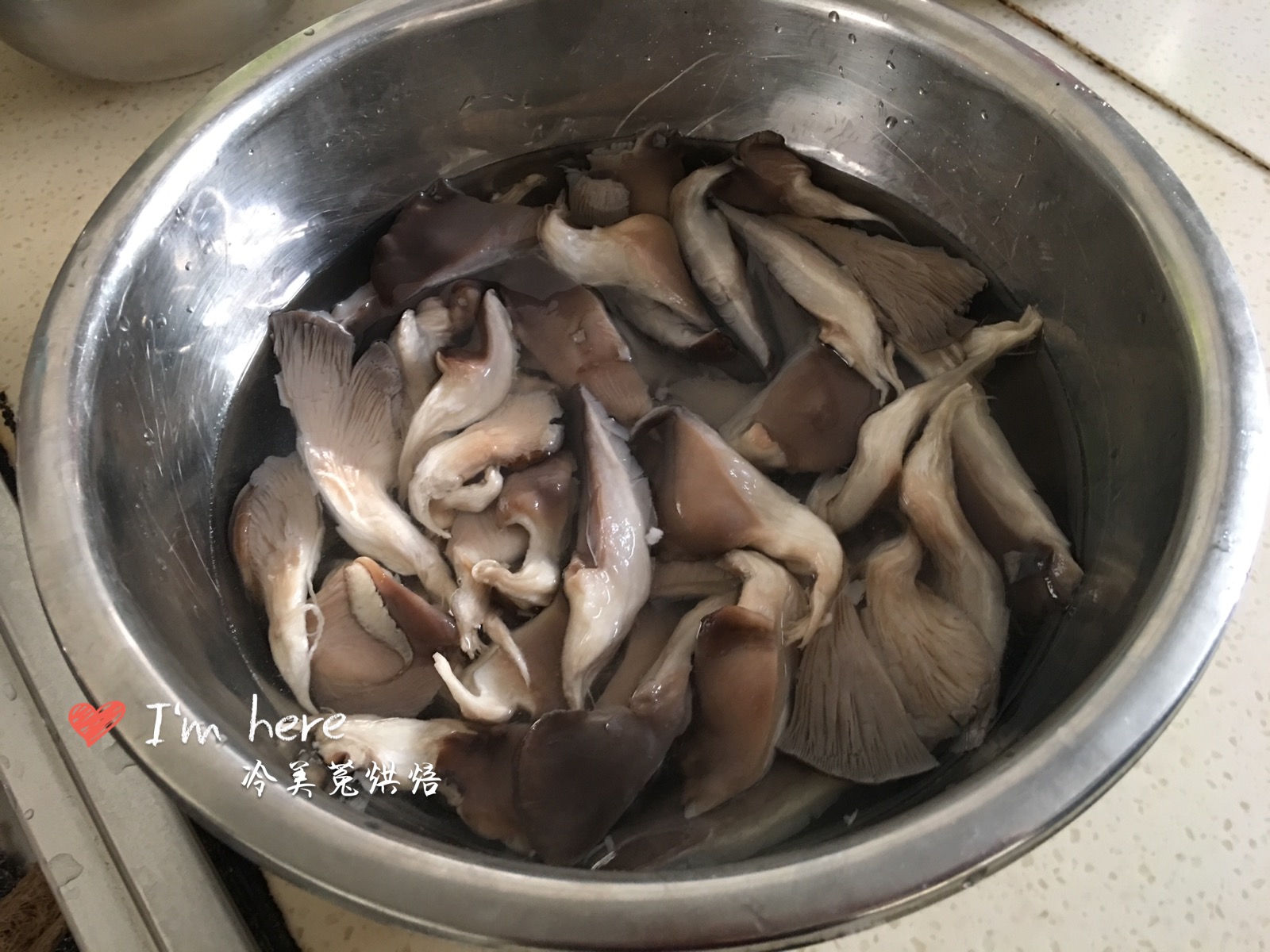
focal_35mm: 29
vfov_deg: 48.2
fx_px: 1064
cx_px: 635
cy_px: 476
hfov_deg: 61.7
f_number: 2.2
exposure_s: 1/10
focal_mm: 4.15
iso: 80
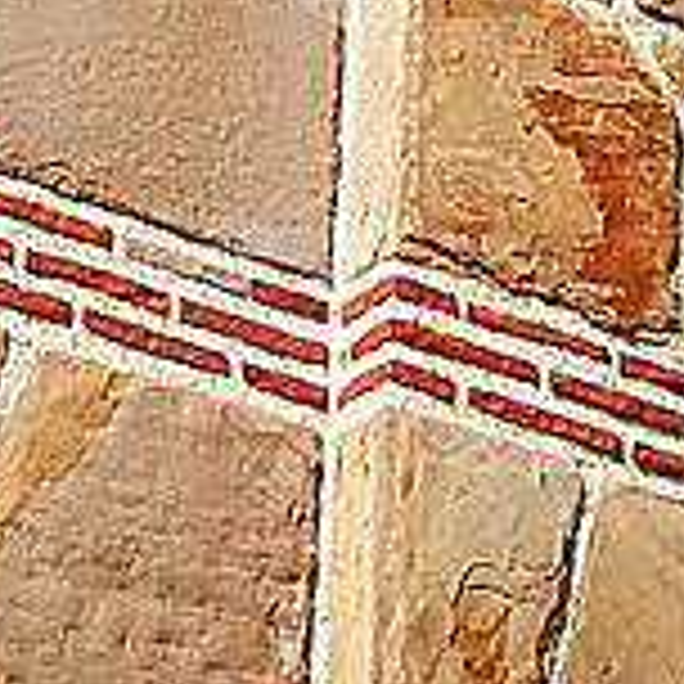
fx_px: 5634
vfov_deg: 5.5
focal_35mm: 252
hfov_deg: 6.9
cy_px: -2547
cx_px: 189
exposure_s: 1/896
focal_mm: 3.95
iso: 50
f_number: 2.2
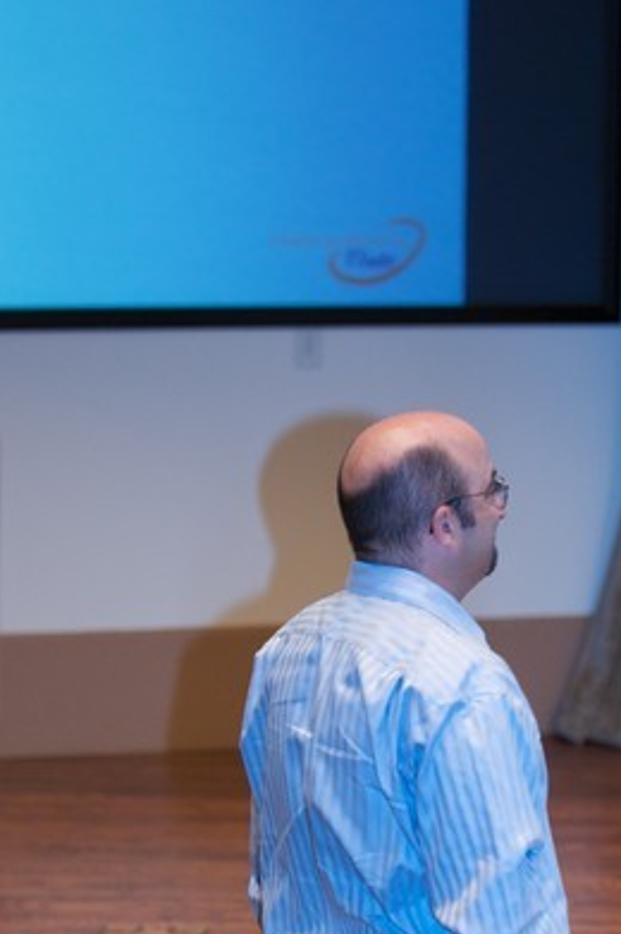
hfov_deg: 7.4
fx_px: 4769
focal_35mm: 184
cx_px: 399
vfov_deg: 11.2
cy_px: 595
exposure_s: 1/100
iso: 800
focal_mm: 80
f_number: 2.8
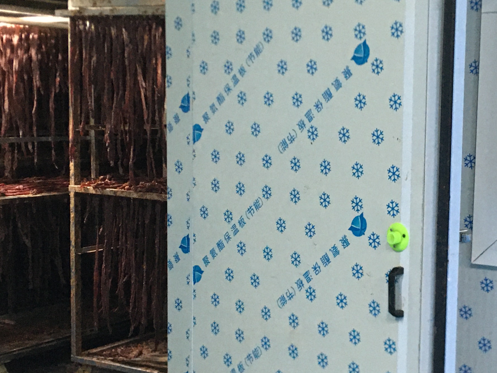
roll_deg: -0.8
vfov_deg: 22.3
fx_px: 948
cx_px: 317
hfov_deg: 29.3
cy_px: 183
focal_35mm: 66
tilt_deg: -5.6
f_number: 2.2
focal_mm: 4.15
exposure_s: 1/25
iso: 200
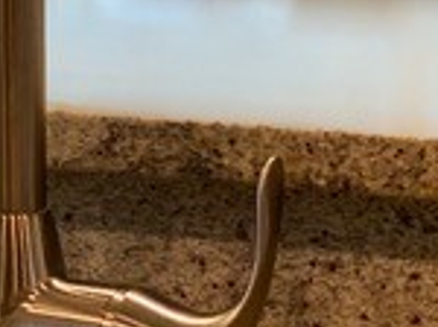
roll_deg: +0.8
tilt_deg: -11.4
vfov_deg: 6.7
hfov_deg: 8.7
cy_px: 204
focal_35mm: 222
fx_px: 2805
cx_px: -193
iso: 125
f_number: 2
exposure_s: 1/60
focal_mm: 6
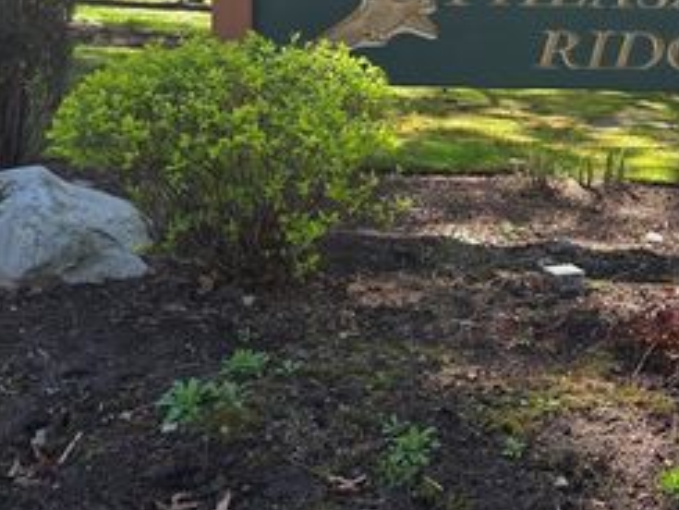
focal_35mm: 47
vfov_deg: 29.1
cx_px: 513
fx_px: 922
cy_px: 10
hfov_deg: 39.3
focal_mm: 6.3
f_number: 1.7
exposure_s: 1/370
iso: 32
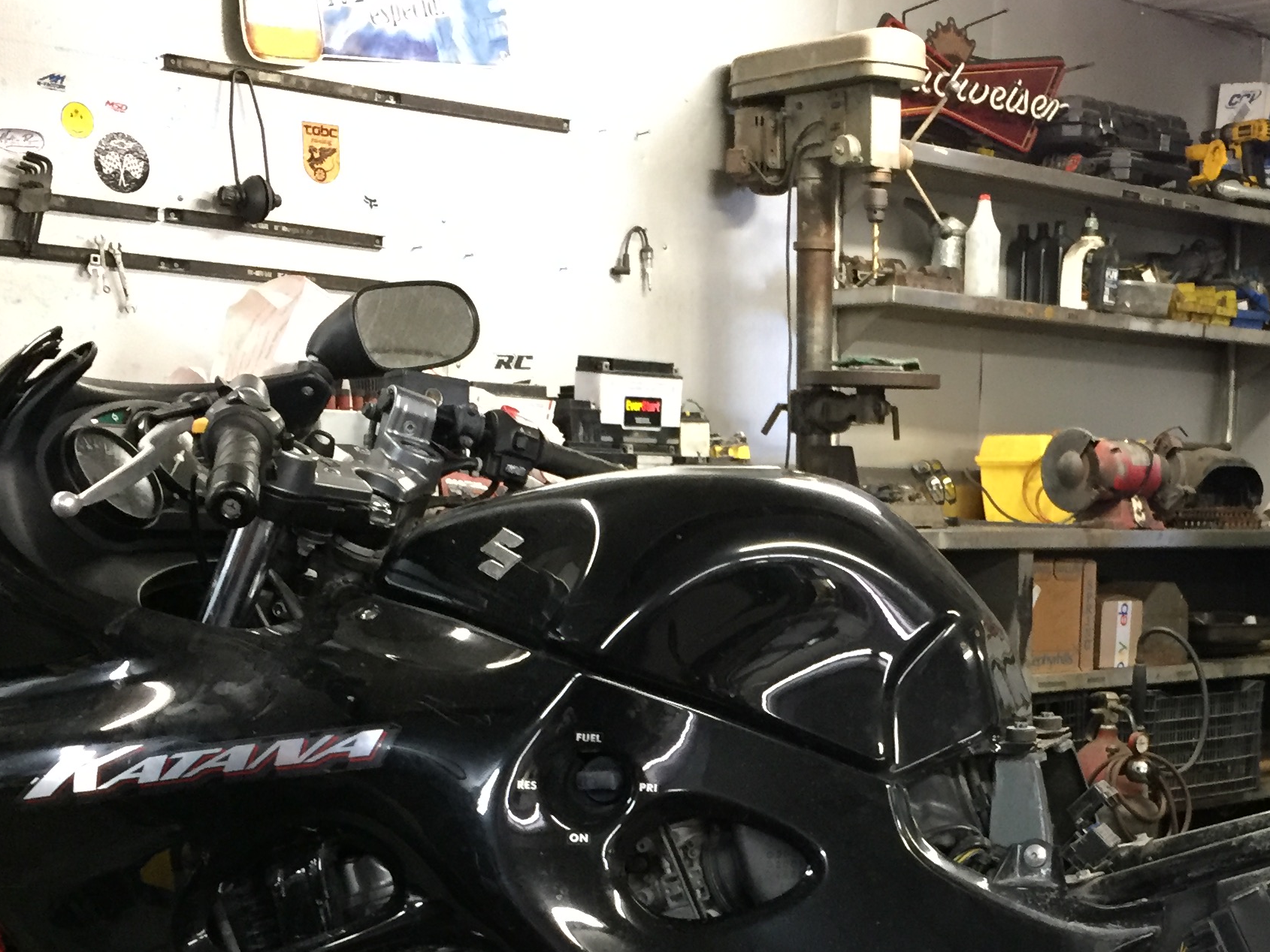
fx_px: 2055
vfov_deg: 25.4
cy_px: 833
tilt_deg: -9.1
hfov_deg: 33.8
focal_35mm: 56
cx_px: 921
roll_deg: -0.2
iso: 250
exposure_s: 1/24
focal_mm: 4.15
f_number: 2.2
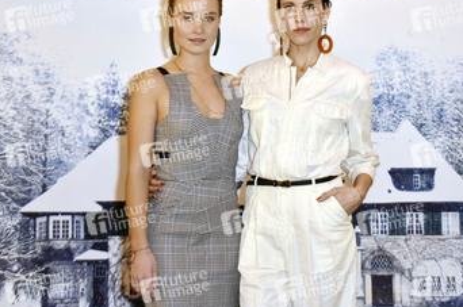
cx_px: 274
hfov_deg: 30.5
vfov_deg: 20.5
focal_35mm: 66
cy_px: 118
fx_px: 848
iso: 5000
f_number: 5.6
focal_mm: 50
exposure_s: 1/80
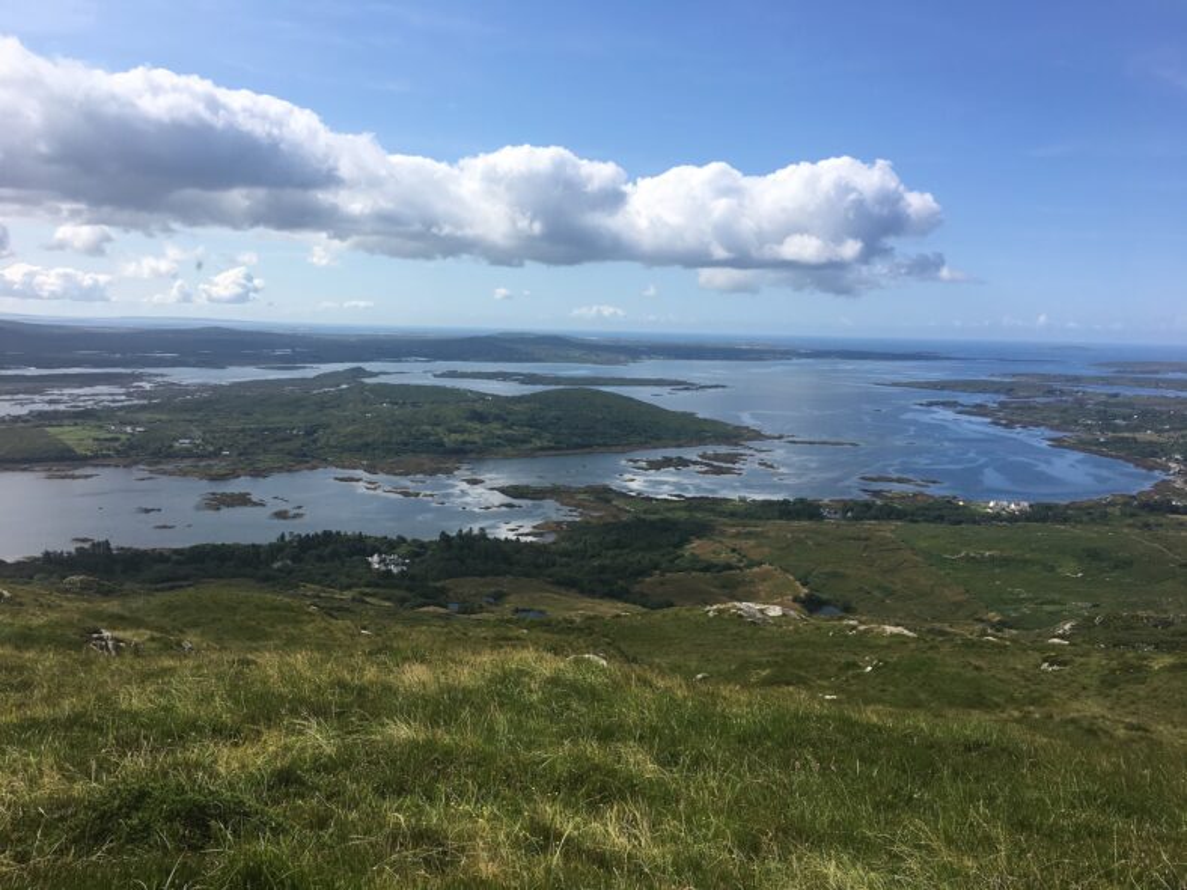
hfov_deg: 61.7
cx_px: 594
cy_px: 445
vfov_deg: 48.2
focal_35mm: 29
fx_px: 994
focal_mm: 4.15
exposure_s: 1/1709
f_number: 2.2
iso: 25
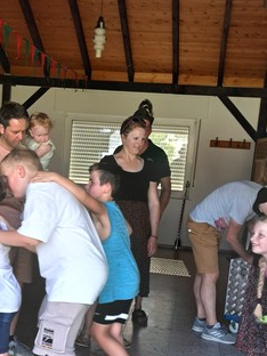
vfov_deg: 32.1
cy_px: 265
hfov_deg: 24.7
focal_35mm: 59
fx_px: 607
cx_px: 88
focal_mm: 5.23
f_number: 1.8
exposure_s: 1/50
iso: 50
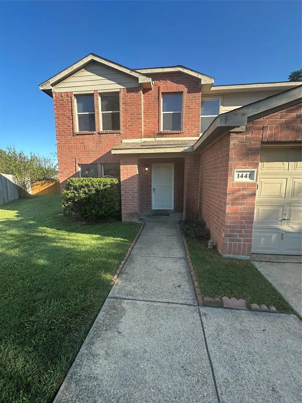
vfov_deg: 102.1
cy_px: 202
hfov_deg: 85.7
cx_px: 151
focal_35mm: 14
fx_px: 163
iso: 40
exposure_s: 1/379
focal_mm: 2.22
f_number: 2.2
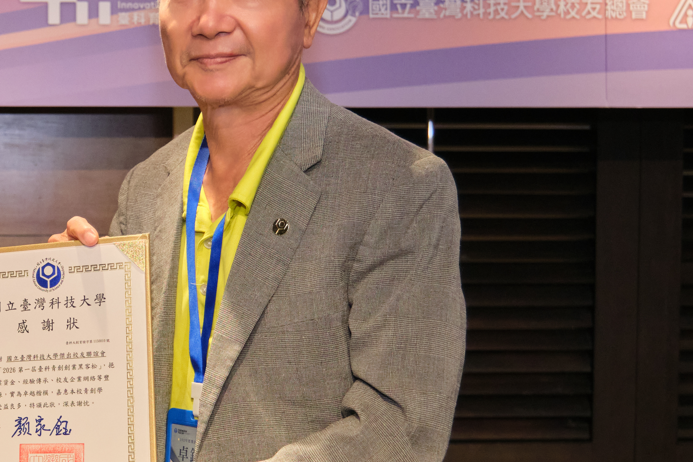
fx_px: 1386
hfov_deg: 26.7
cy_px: 216
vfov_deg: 18.9
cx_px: 21
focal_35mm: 72
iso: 1250
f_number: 2.8
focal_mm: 21.3
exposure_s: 1/200
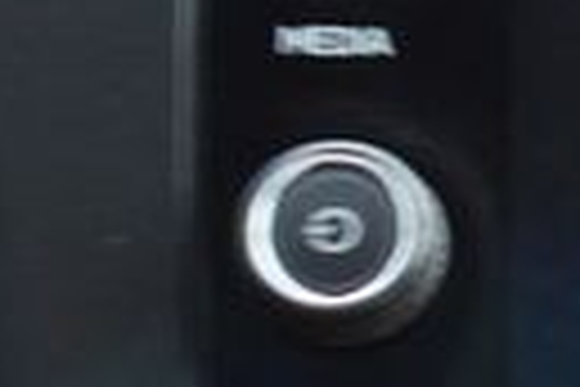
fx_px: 3004
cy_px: 196
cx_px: 1200
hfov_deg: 10.1
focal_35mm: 186
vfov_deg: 7.4
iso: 900
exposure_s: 1/125
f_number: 4
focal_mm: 25
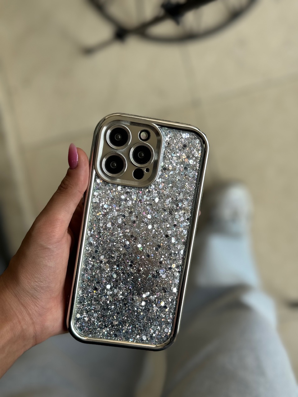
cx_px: 149
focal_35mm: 48
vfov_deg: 39.7
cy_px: 198
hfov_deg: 30.3
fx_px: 551
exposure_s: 1/783
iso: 64
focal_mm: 6.76
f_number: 1.78
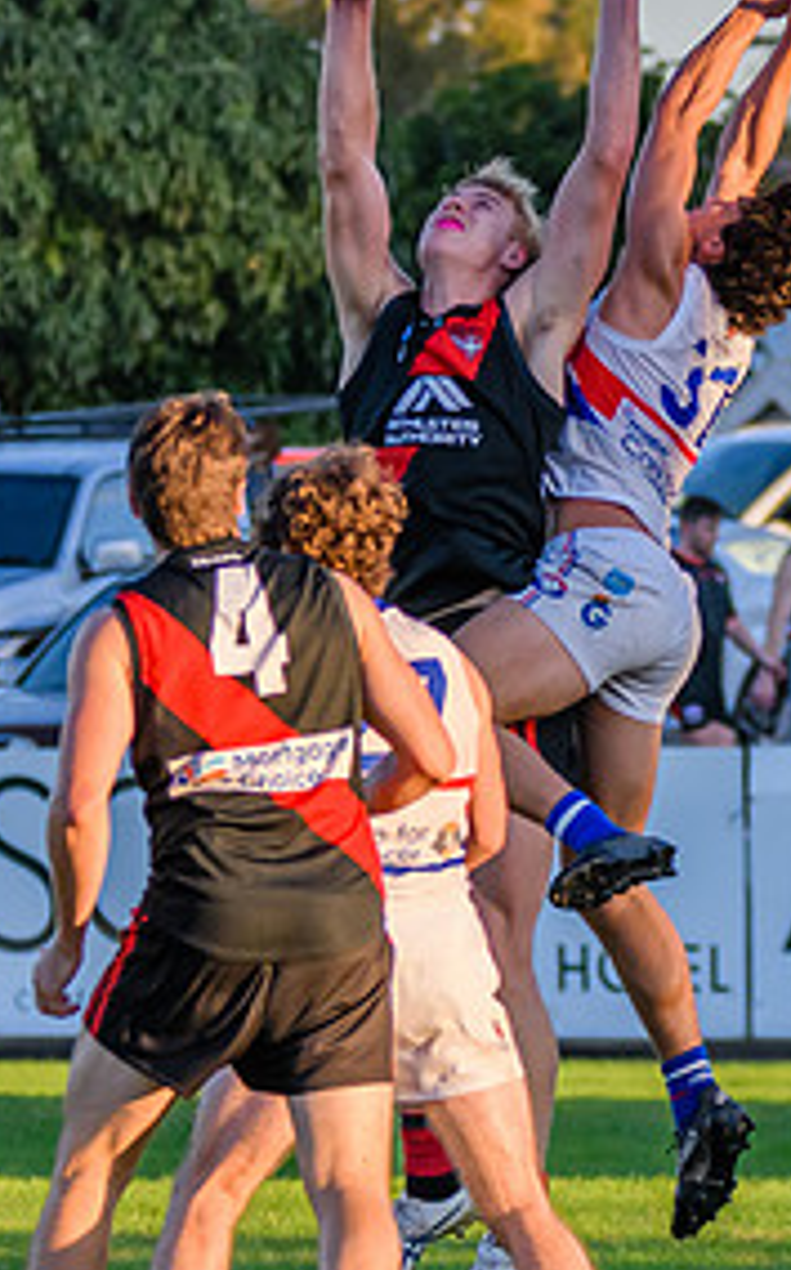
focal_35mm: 769
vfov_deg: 2.7
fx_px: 26578
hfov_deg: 1.7
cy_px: 483
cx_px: 480
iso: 900
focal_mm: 200
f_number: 5.3
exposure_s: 1/1600
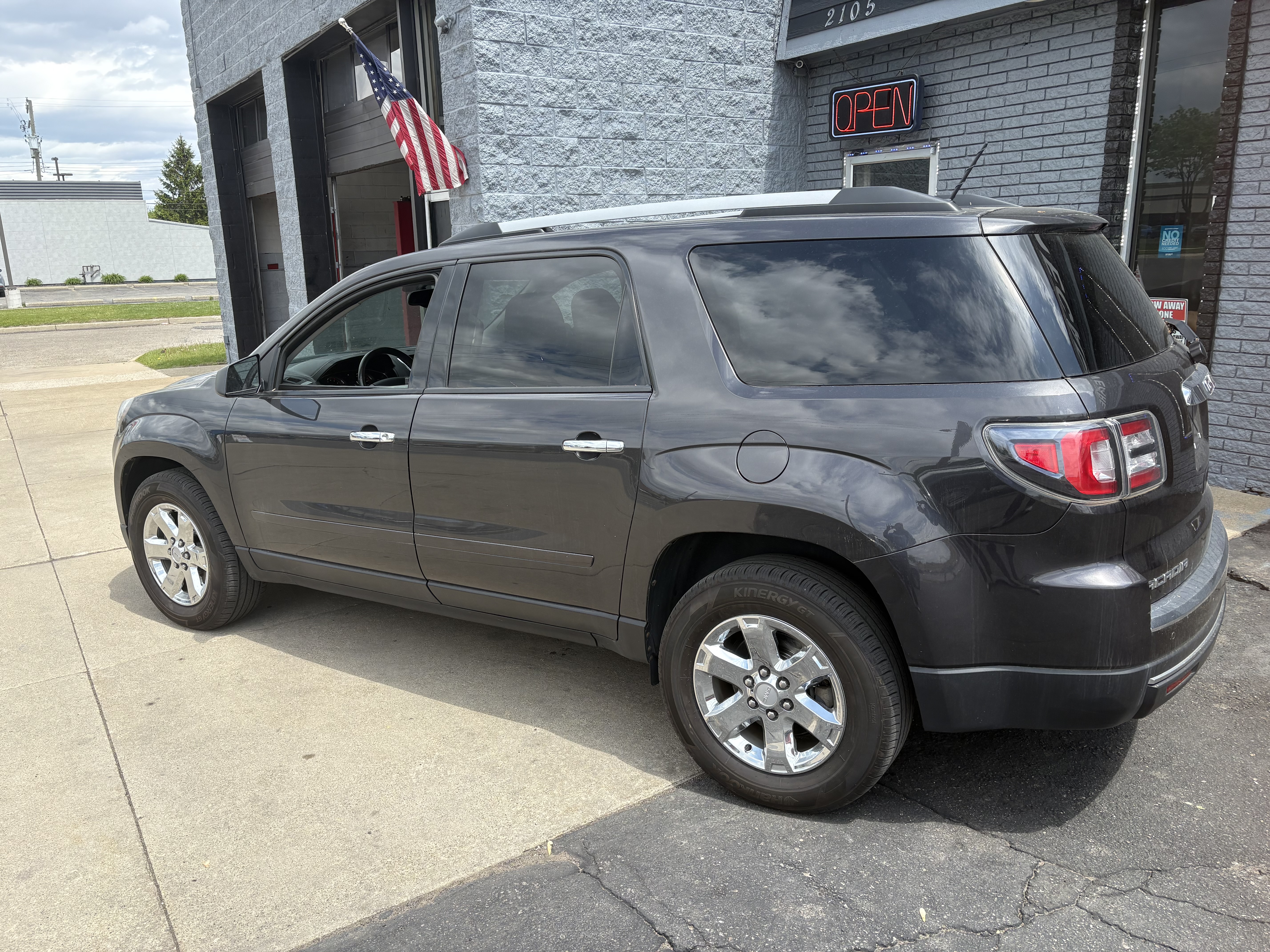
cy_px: 476
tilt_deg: -11.6
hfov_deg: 67.3
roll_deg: +2.0
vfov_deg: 53.1
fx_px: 954
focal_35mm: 26
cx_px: 635
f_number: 1.6
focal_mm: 5.96
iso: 50
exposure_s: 1/1751
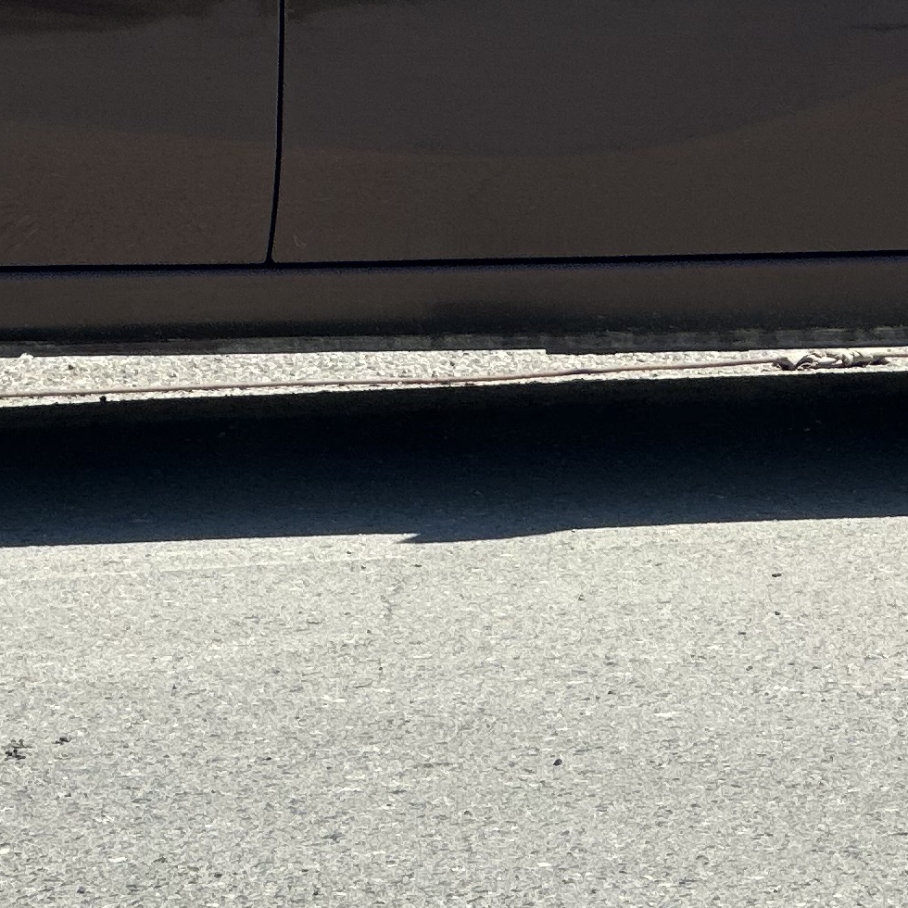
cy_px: -44
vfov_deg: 6.2
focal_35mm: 280
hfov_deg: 6.3
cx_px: 588
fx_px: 8309
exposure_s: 1/388
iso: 32
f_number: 2.8
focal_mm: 9
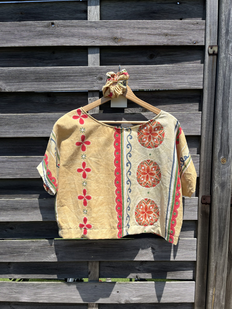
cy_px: 154
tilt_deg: -3.1
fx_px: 232
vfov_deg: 67.3
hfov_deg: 53.1
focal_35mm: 26
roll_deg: +0.8
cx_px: 116
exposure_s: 1/4484
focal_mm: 5.1
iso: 50
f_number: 1.6
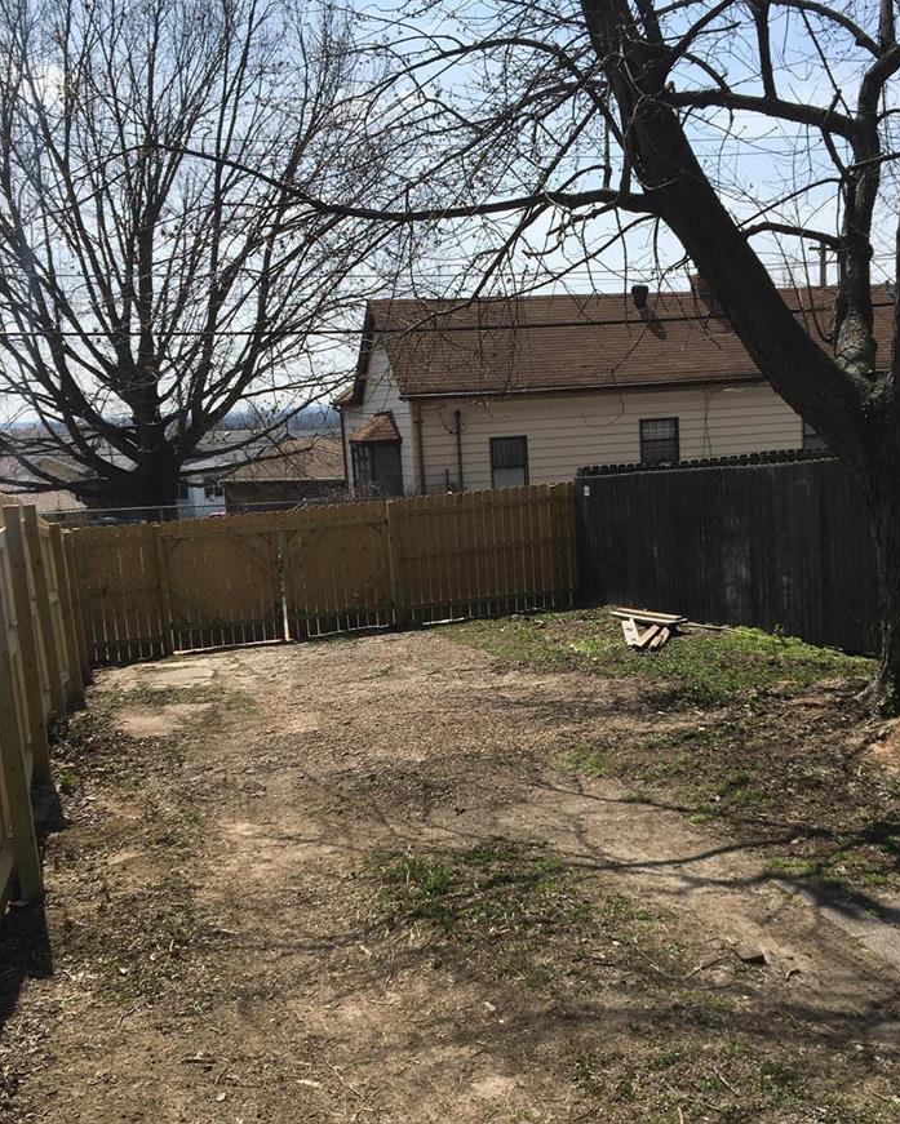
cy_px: 671
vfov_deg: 46.6
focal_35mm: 39
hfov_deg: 38.1
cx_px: 537
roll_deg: +3.1
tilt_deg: -13.4
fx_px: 1298
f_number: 2.2
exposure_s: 1/2404
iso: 25
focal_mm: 4.15
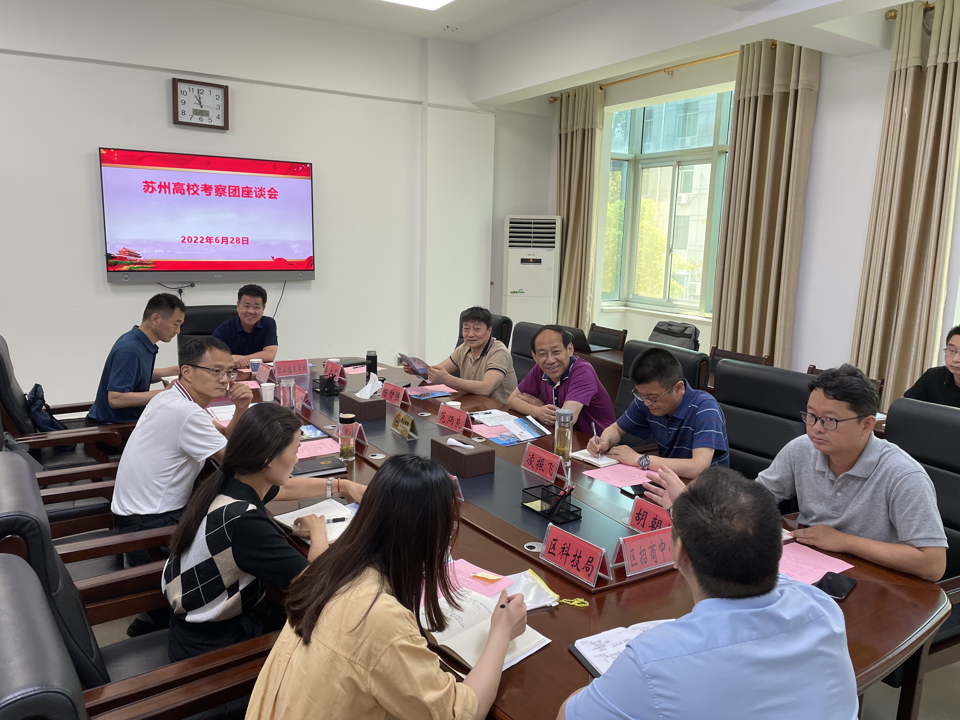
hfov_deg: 67.3
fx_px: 721
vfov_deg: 53.1
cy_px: 360
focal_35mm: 26
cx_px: 480
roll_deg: -1.5
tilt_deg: -9.7
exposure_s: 1/100
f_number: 1.6
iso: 100
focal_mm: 4.2
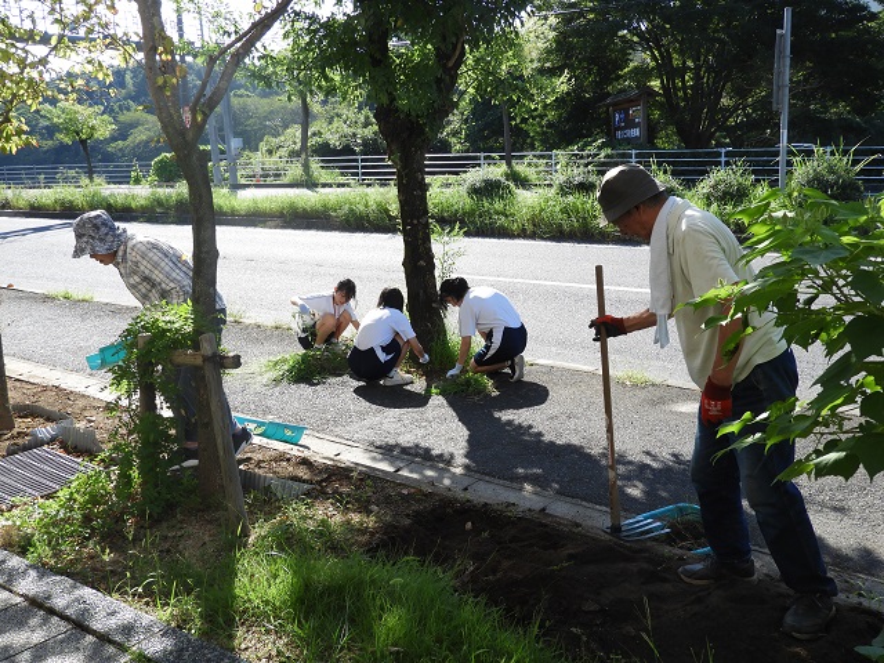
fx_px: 843
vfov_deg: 42.9
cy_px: 332
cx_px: 442
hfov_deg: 55.4
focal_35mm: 33
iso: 100
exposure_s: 1/400
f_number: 3.6
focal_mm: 5.9
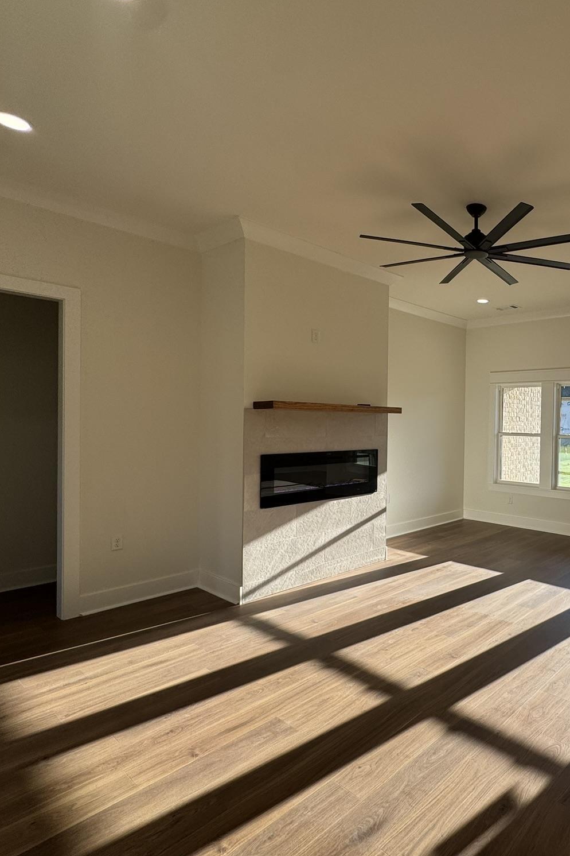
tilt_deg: -0.4
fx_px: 475
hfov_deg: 55.4
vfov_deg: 84.0
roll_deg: -0.7
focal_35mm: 20
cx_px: 491
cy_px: 429
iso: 40
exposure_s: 1/399
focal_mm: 2.22
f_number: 2.2
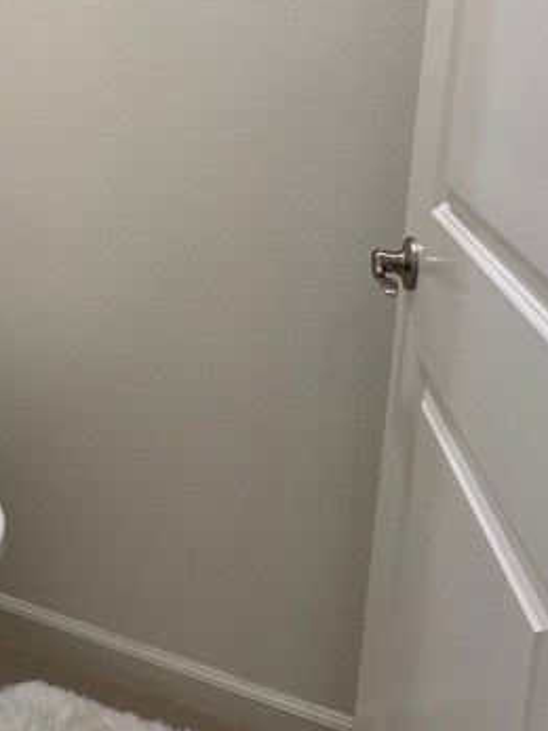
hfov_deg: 29.8
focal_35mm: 48
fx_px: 1014
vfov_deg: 37.9
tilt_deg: -8.3
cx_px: 150
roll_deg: -3.3
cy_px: 126
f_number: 1.8
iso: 100
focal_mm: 4.25
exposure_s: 1/120
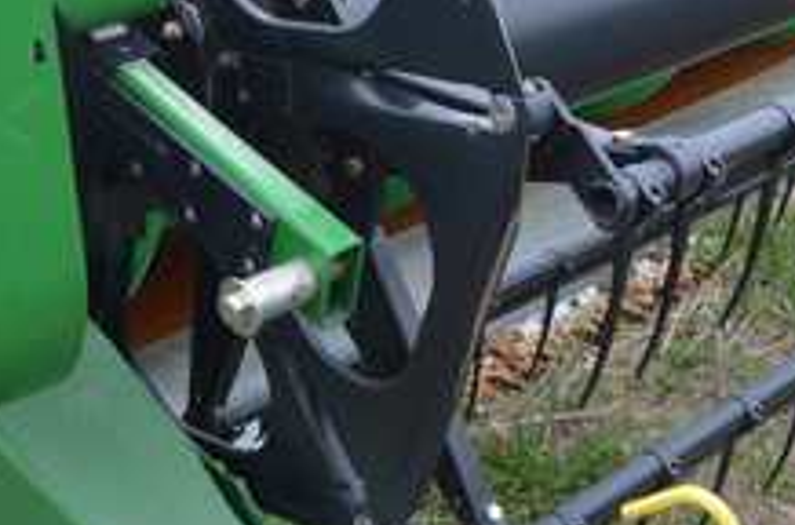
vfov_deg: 17.9
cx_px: 846
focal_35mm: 75
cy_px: 120
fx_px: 1651
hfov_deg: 25.4
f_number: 6.3
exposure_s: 1/160
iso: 200
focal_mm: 20
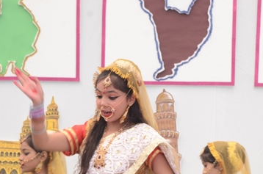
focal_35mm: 299
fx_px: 2179
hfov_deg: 6.9
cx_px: 243
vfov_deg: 4.6
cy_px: 163
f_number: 10
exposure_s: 1/100
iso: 400
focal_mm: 105
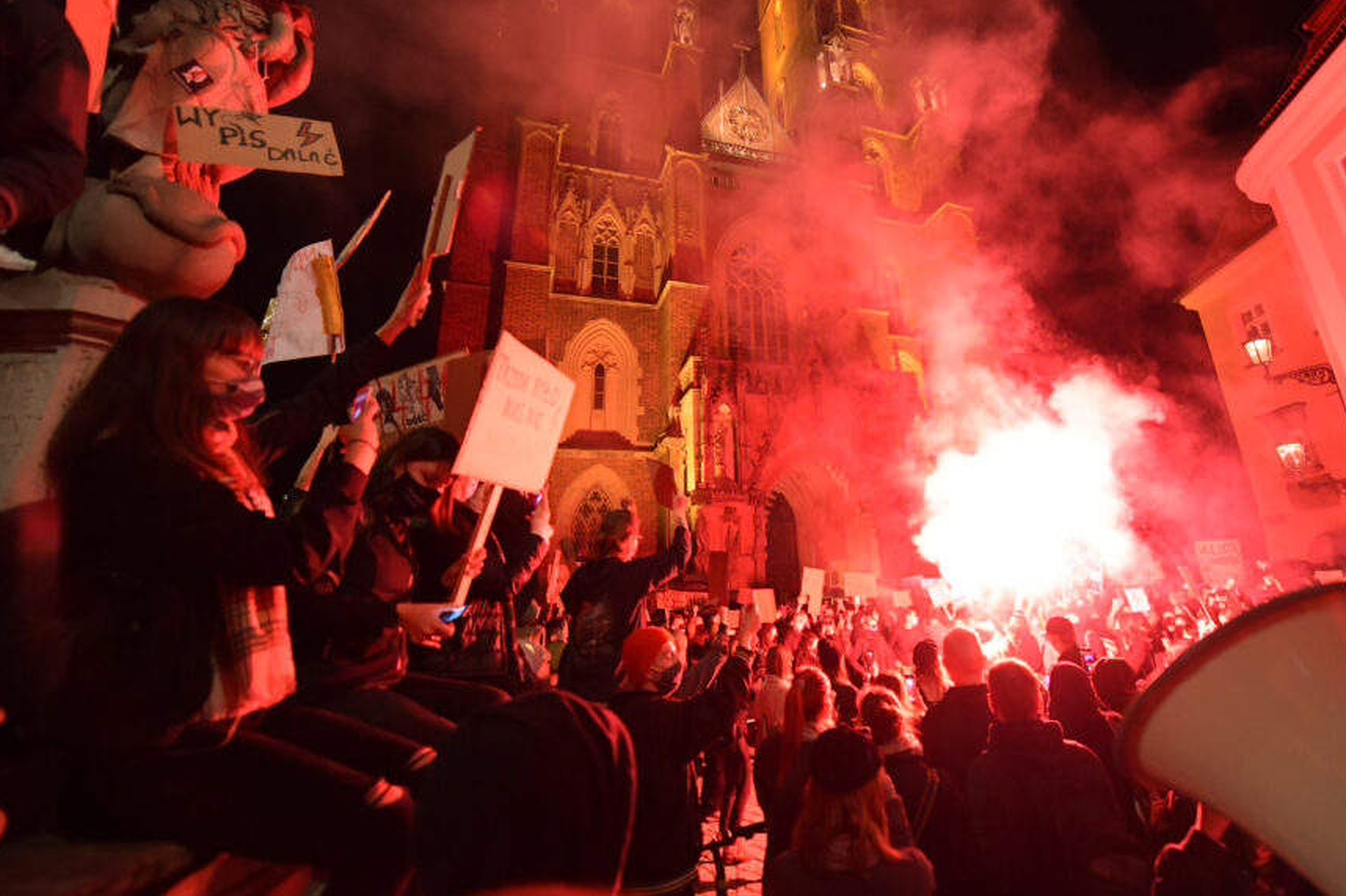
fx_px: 598
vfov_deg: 73.3
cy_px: 388
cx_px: 739
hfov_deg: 96.5
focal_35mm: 16
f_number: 2.8
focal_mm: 14
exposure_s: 1/250
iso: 6400
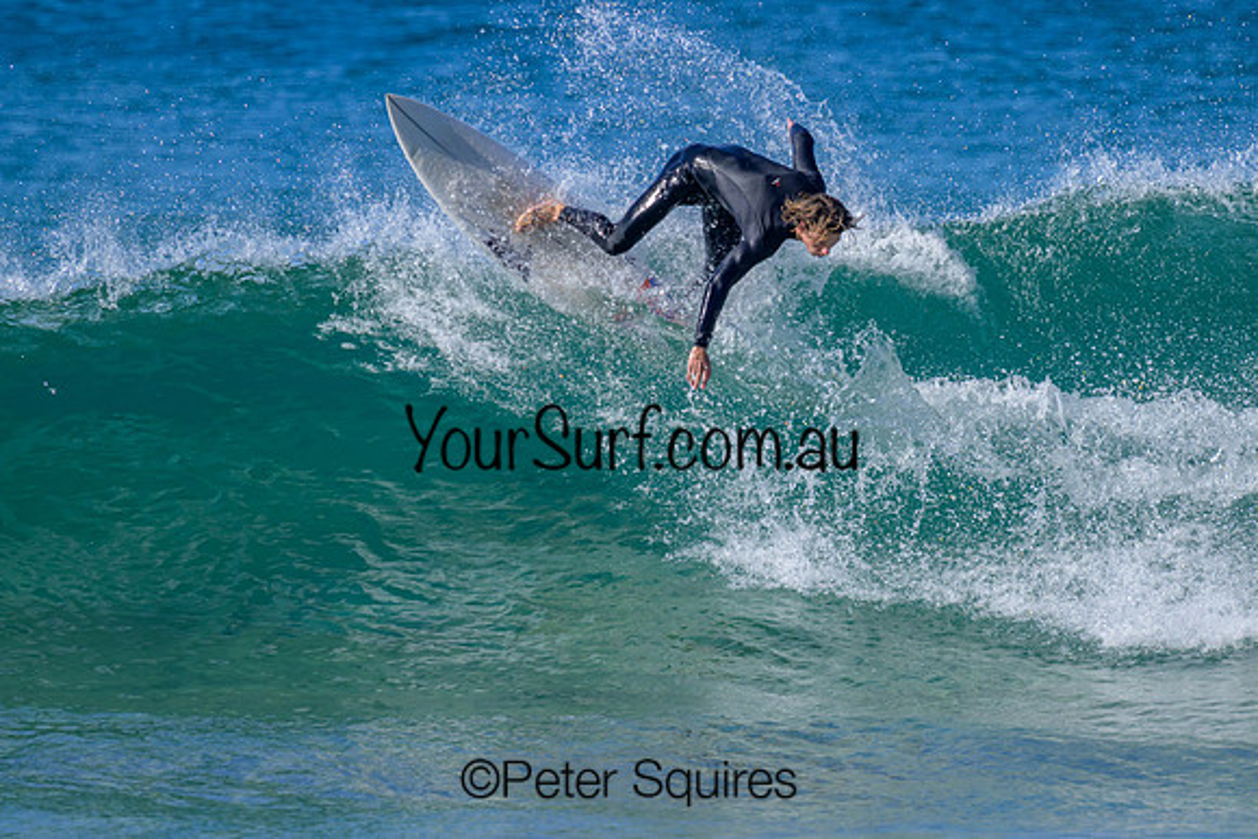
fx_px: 26917
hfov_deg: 2.7
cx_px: 753
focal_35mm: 770
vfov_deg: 1.8
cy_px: 370
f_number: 8
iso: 560
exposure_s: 1/2000
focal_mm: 560
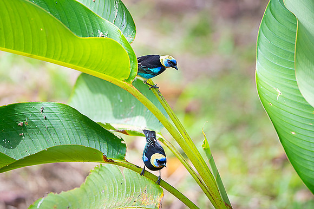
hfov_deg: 2.8
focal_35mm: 733
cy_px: 70
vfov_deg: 1.9
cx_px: 155
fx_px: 6385
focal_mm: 500
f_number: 4
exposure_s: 1/800
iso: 500
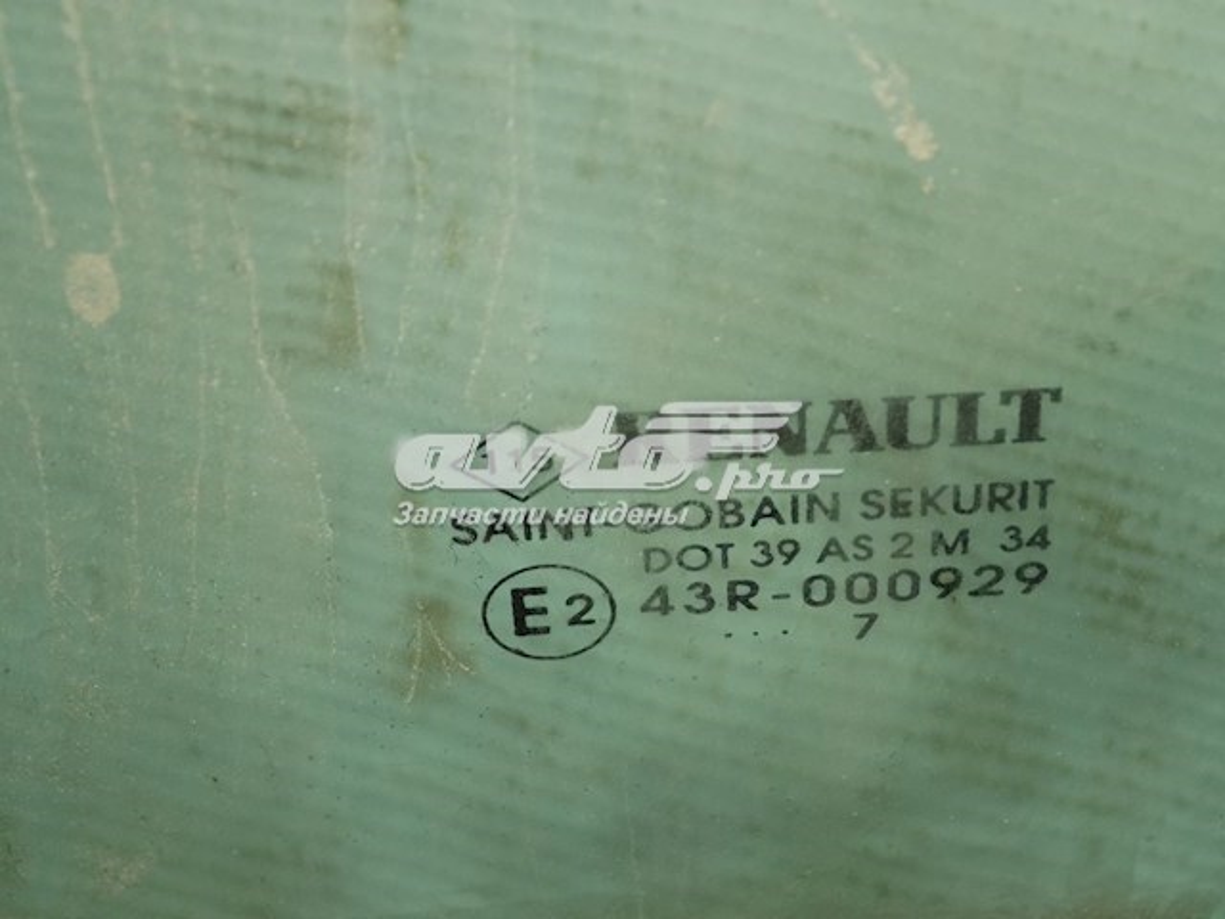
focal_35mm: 78
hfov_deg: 25.0
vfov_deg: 18.9
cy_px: 460
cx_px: 612
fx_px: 2760
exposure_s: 1/30
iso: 200
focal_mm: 13.9
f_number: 4.3
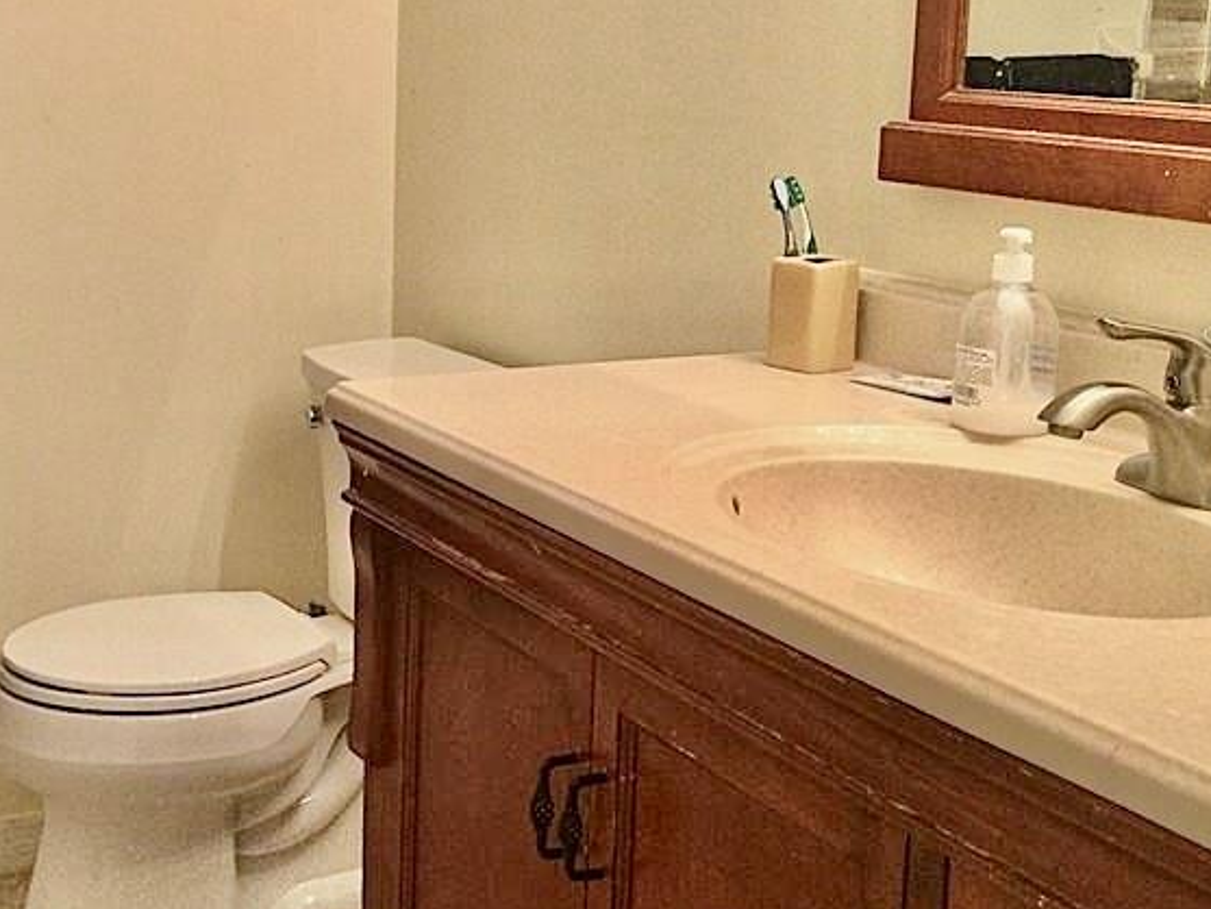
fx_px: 1995
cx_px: 294
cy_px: 341
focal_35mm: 57
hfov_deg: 33.1
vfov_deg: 25.6
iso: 80
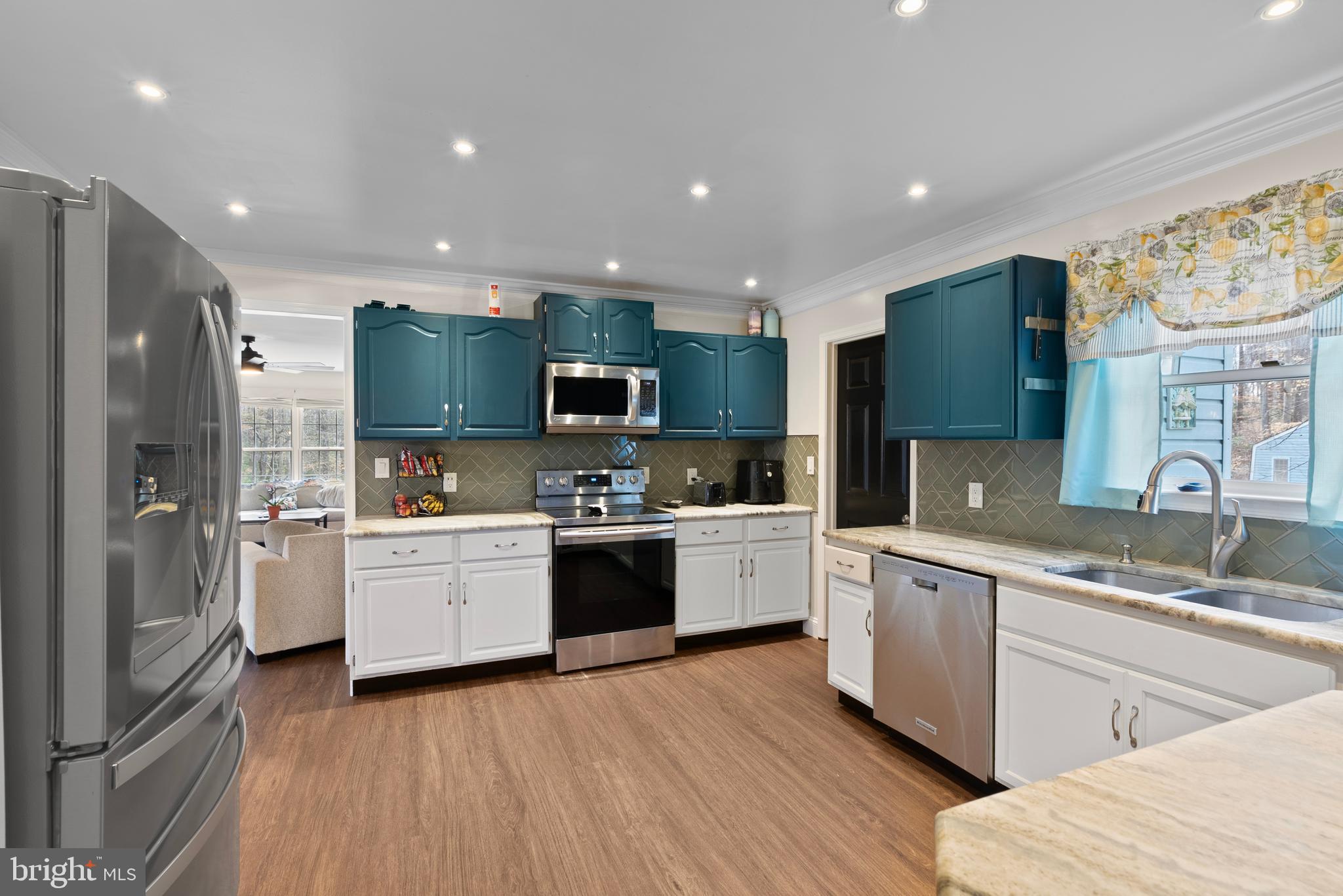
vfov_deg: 73.8
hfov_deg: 96.7
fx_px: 597
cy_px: 448
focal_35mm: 16
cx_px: 672
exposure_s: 1/1.25
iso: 800
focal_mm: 16
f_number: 8
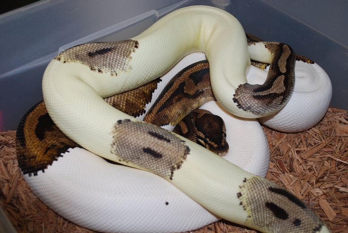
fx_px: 465
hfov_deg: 41.1
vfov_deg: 28.2
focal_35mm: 48
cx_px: 174
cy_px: 116
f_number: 5
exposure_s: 1/60
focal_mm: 32
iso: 200
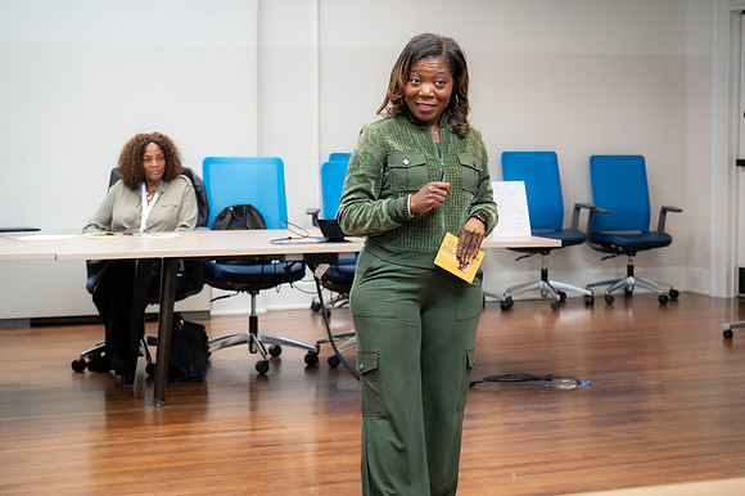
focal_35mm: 76
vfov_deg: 17.9
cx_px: 405
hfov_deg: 26.6
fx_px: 1575
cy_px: 227
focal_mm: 70
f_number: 5
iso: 1250
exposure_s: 1/250
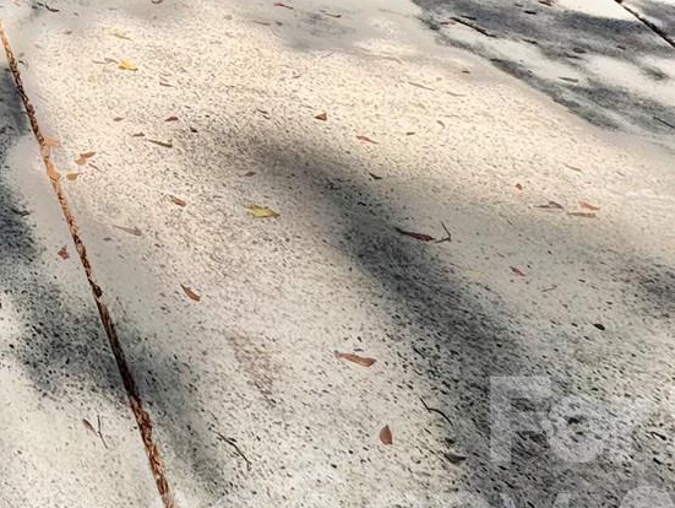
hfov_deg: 25.7
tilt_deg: +2.2
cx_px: -374
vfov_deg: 21.6
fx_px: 1015
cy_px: -325
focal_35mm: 52
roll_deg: -2.2
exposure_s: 1/849
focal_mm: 2.22
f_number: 2.2
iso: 50
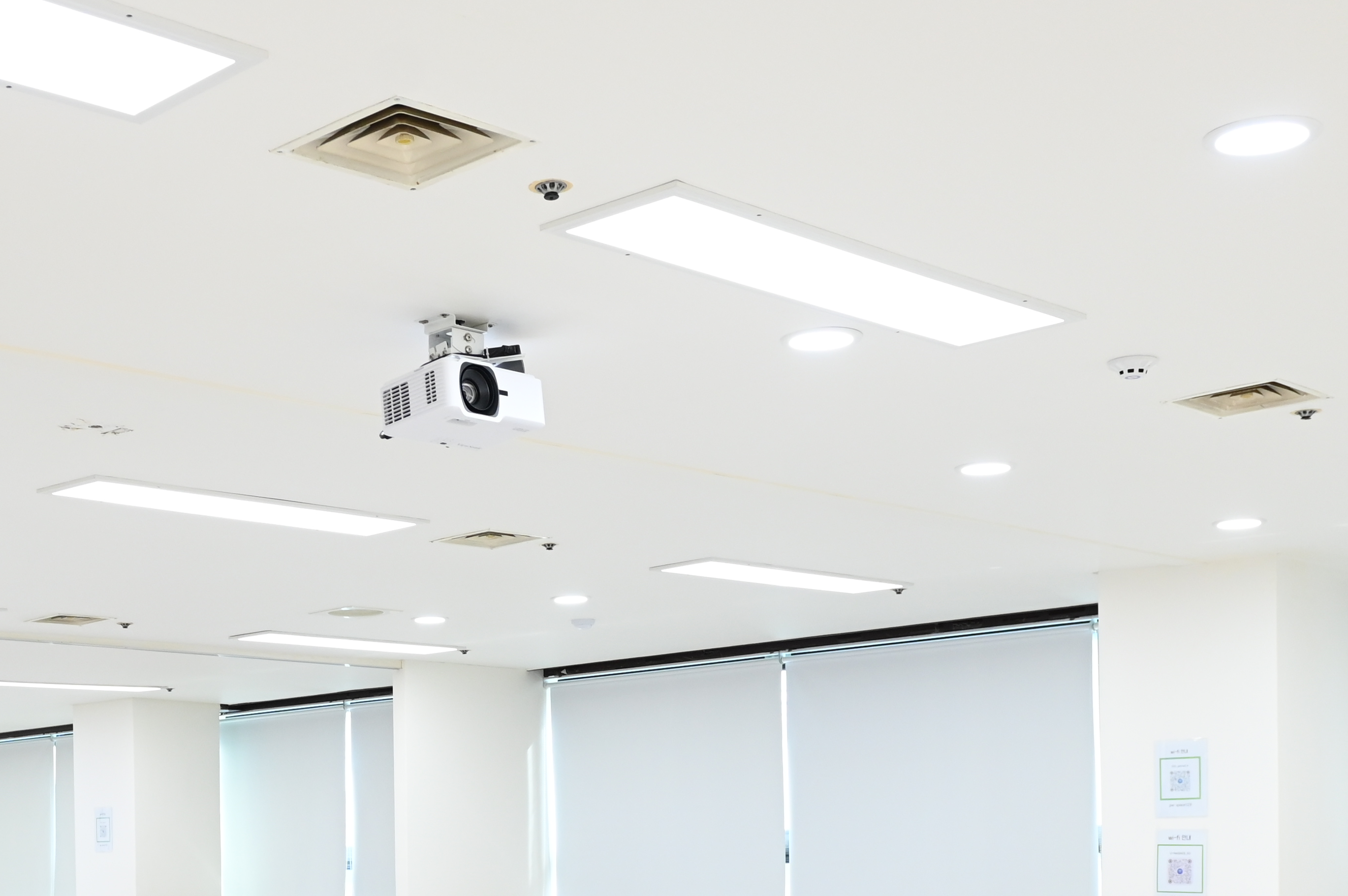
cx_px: 428
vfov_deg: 24.4
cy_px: 886
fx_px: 1983
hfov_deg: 37.1
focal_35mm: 53
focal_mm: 24
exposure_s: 1/200
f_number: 4
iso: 1000
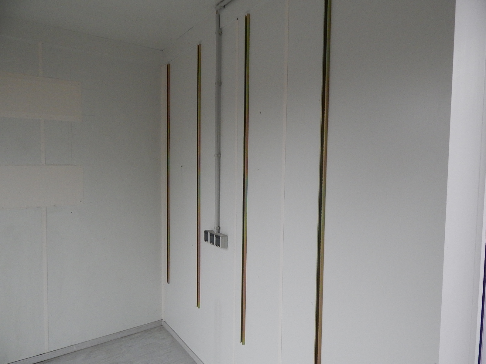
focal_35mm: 23
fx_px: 323
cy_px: 182
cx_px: 243
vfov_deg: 58.9
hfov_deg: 73.9
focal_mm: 4
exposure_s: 1/125
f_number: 3
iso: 400
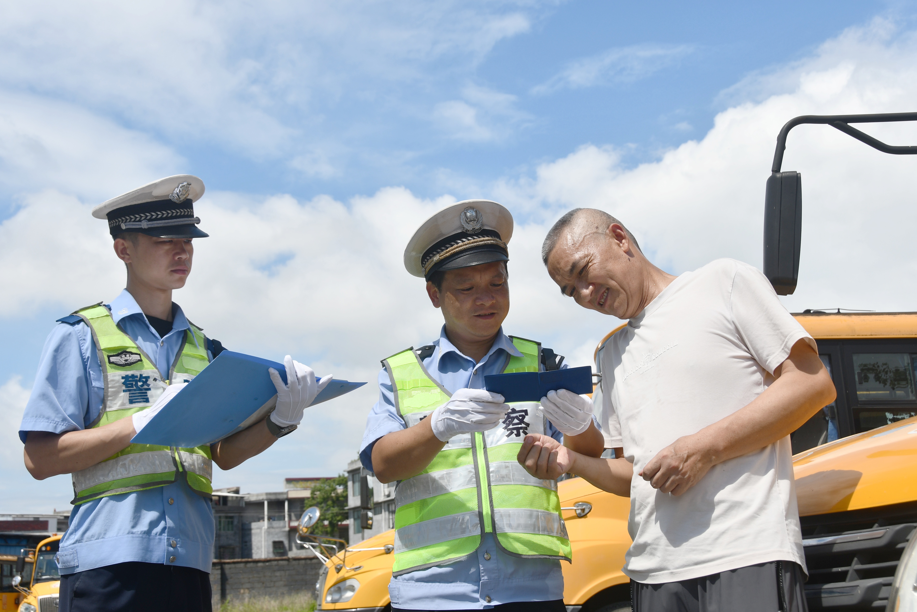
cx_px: 458
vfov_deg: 28.1
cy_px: 306
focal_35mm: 48
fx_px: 1223
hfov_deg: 41.1
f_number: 9
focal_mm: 32
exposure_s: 1/400
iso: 100
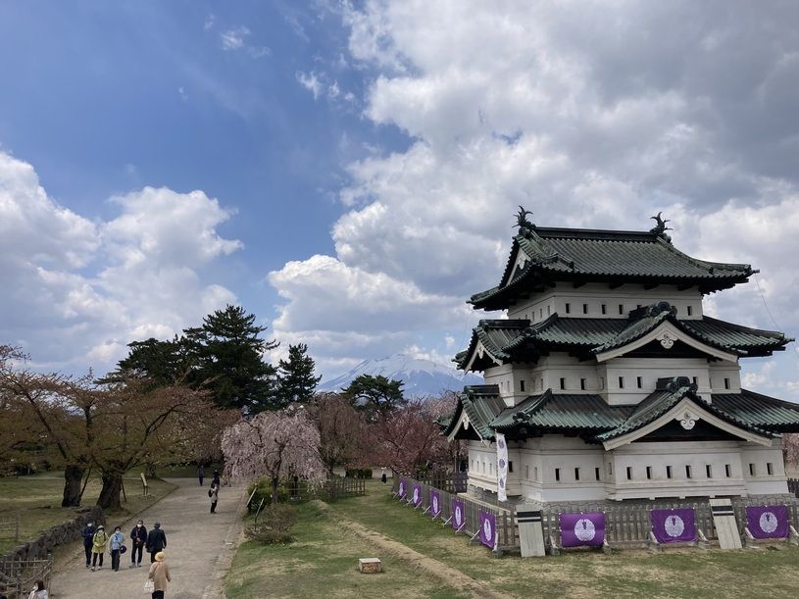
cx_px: 400
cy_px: 300
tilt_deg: +9.7
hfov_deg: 63.5
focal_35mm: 28
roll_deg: -1.8
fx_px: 646
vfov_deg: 49.7
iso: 25
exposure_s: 1/4000
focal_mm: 3.99
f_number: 1.8
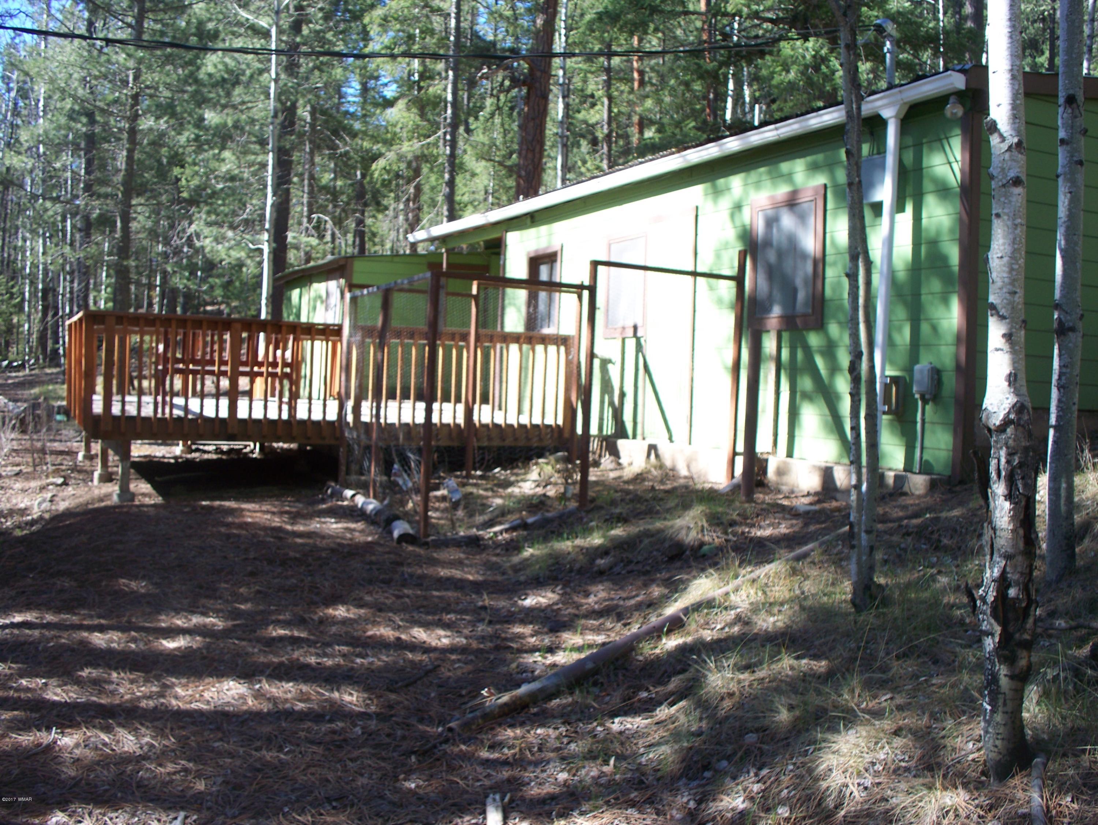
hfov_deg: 51.3
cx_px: 549
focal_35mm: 36
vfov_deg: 39.7
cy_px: 412
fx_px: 1143
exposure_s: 1/125
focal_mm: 7.54
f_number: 2.8
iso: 64
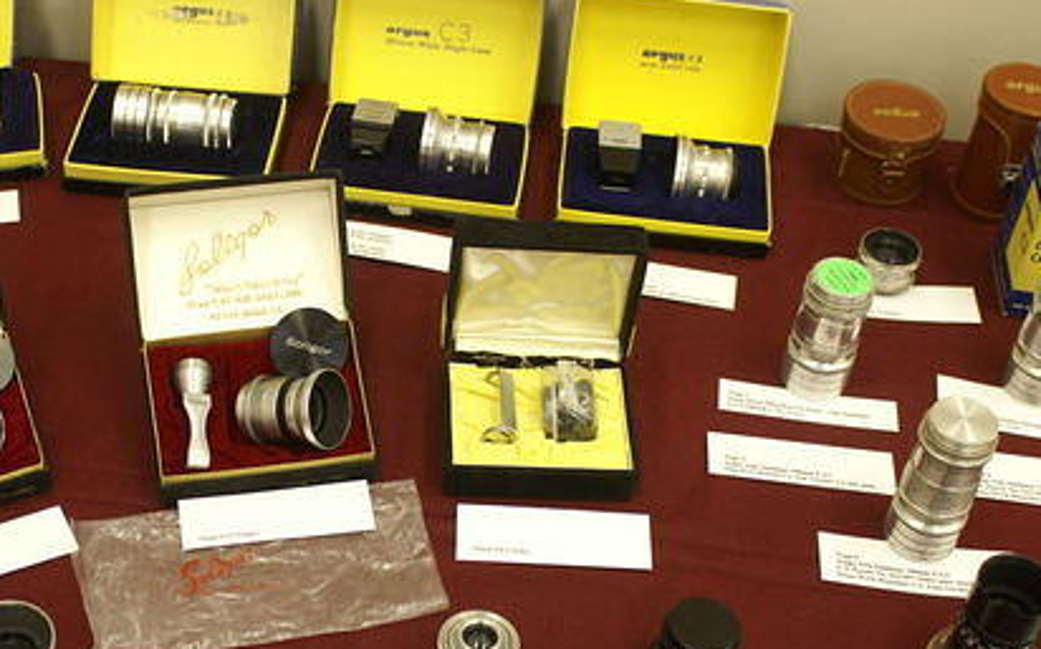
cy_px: 432
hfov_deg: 35.2
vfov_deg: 22.6
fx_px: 1616
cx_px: 321
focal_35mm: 57
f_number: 3.5
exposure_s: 1/50
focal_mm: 24
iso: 400
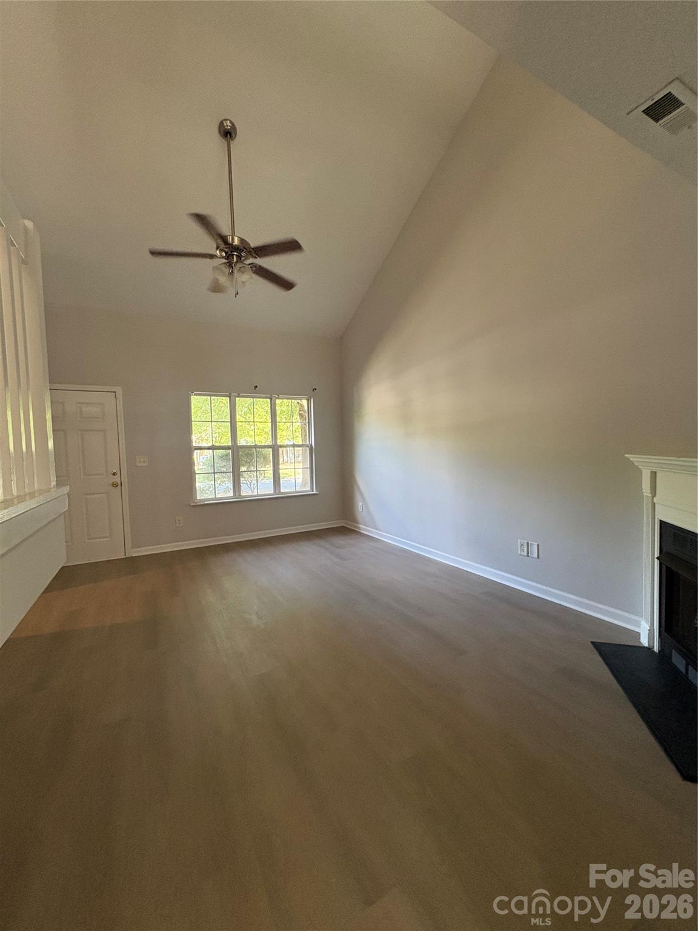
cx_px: 349
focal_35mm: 14
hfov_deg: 85.7
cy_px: 466
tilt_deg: -2.4
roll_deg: +1.1
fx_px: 376
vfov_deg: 102.1
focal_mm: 2.22
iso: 400
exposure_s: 1/120
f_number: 2.2
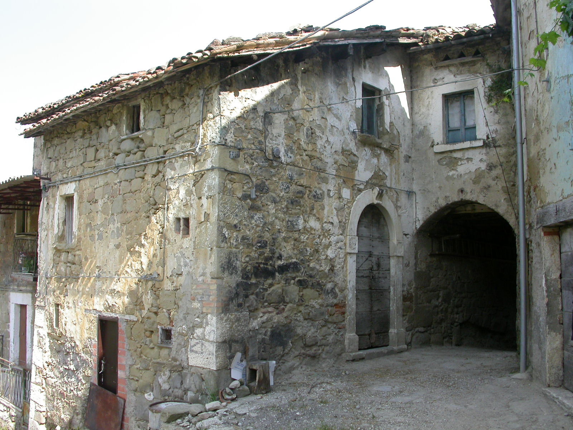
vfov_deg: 37.7
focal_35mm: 38
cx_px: 286
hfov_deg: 49.0
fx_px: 629
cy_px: 215
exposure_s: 1/176
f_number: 5.3
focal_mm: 7.85
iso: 100
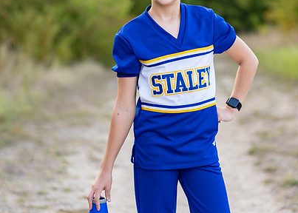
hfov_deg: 21.4
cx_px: 172
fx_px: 787
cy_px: 70
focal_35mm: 93
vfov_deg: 15.4
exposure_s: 1/800
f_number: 1.2
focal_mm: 50
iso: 100
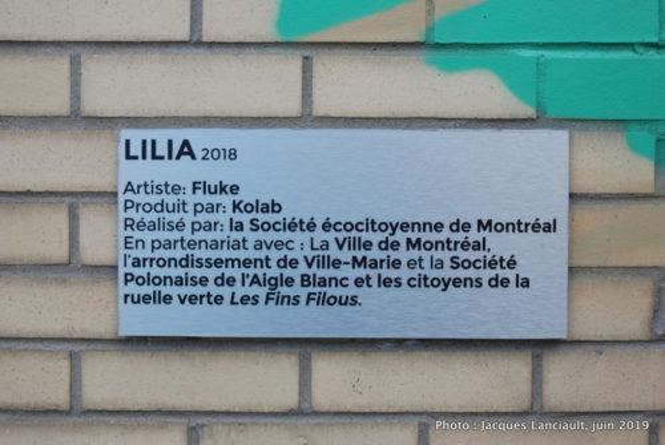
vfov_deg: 33.1
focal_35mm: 40
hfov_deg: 47.9
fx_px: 749
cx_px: 332
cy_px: 222
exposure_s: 1/30
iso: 100
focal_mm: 27
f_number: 13
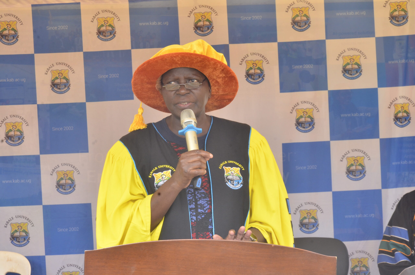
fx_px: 1812
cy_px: 138
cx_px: 208
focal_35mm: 158
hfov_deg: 13.1
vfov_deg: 8.7
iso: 800
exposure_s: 1/80
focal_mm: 105
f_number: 18
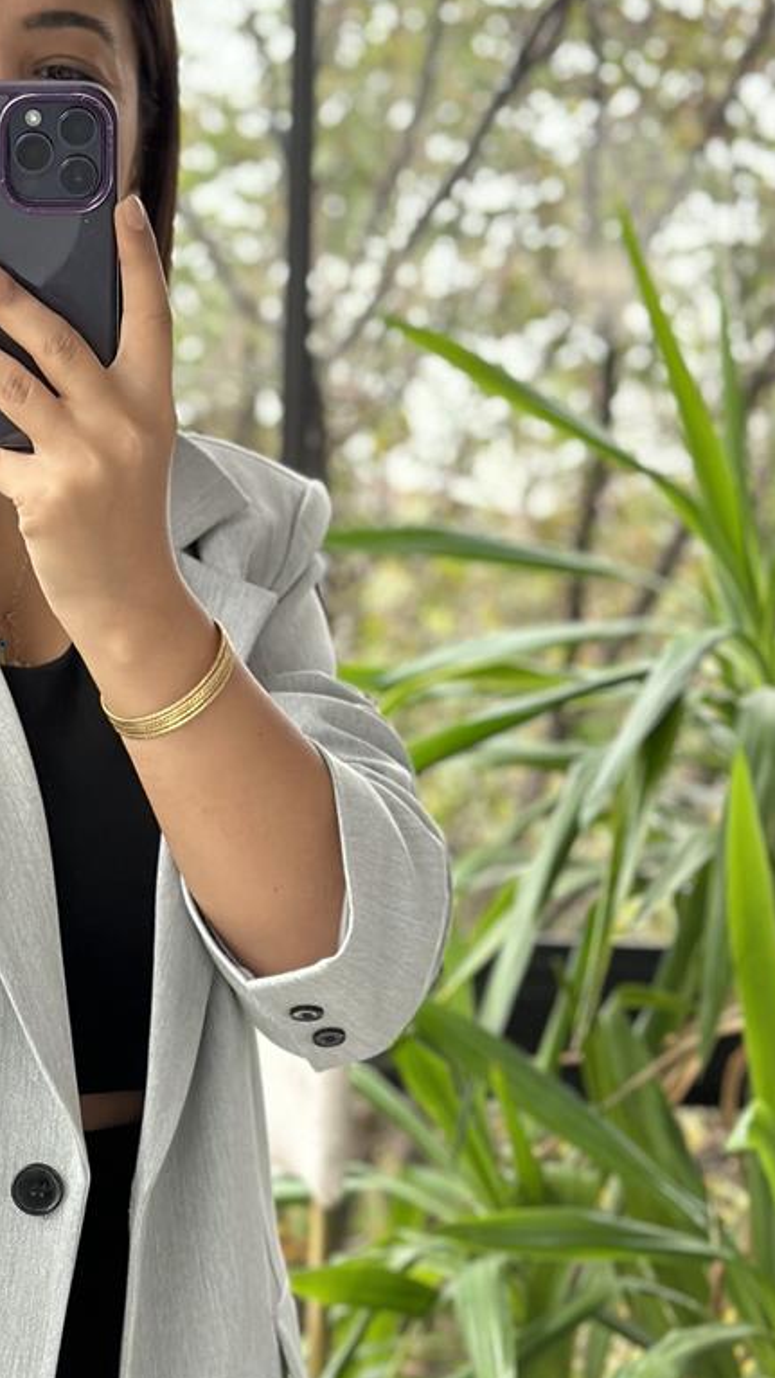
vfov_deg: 23.3
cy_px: 947
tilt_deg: -20.1
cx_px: 20
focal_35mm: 91
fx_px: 3324
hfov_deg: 13.1
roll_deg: -1.2
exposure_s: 1/60
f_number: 1.78
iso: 200
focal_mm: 6.86
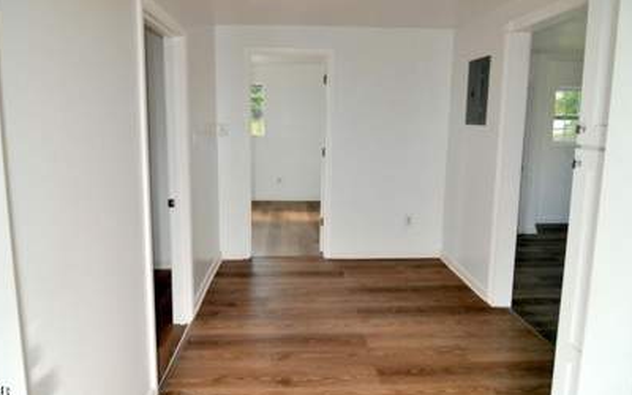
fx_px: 379
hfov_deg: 79.6
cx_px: 307
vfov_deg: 54.7
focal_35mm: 22
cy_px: 162
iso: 250
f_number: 4
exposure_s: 1/200
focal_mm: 12
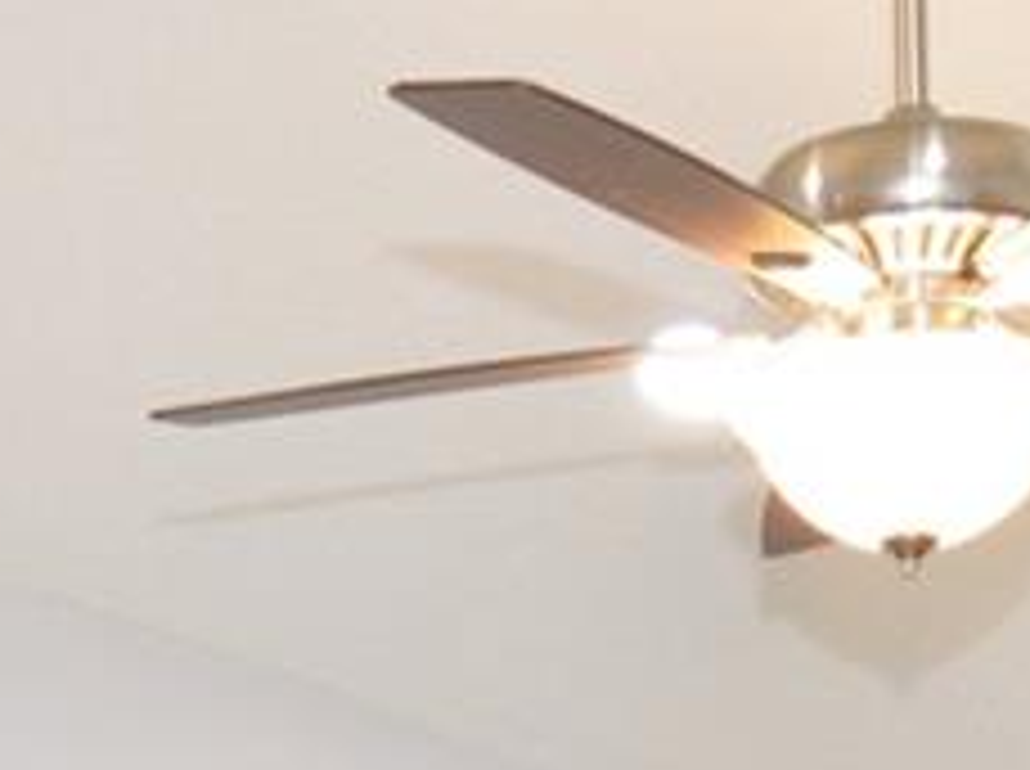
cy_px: 2227
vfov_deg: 9.7
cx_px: 283
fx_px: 3595
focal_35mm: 121
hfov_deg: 16.2
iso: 450
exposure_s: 1/60
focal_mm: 12
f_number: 4
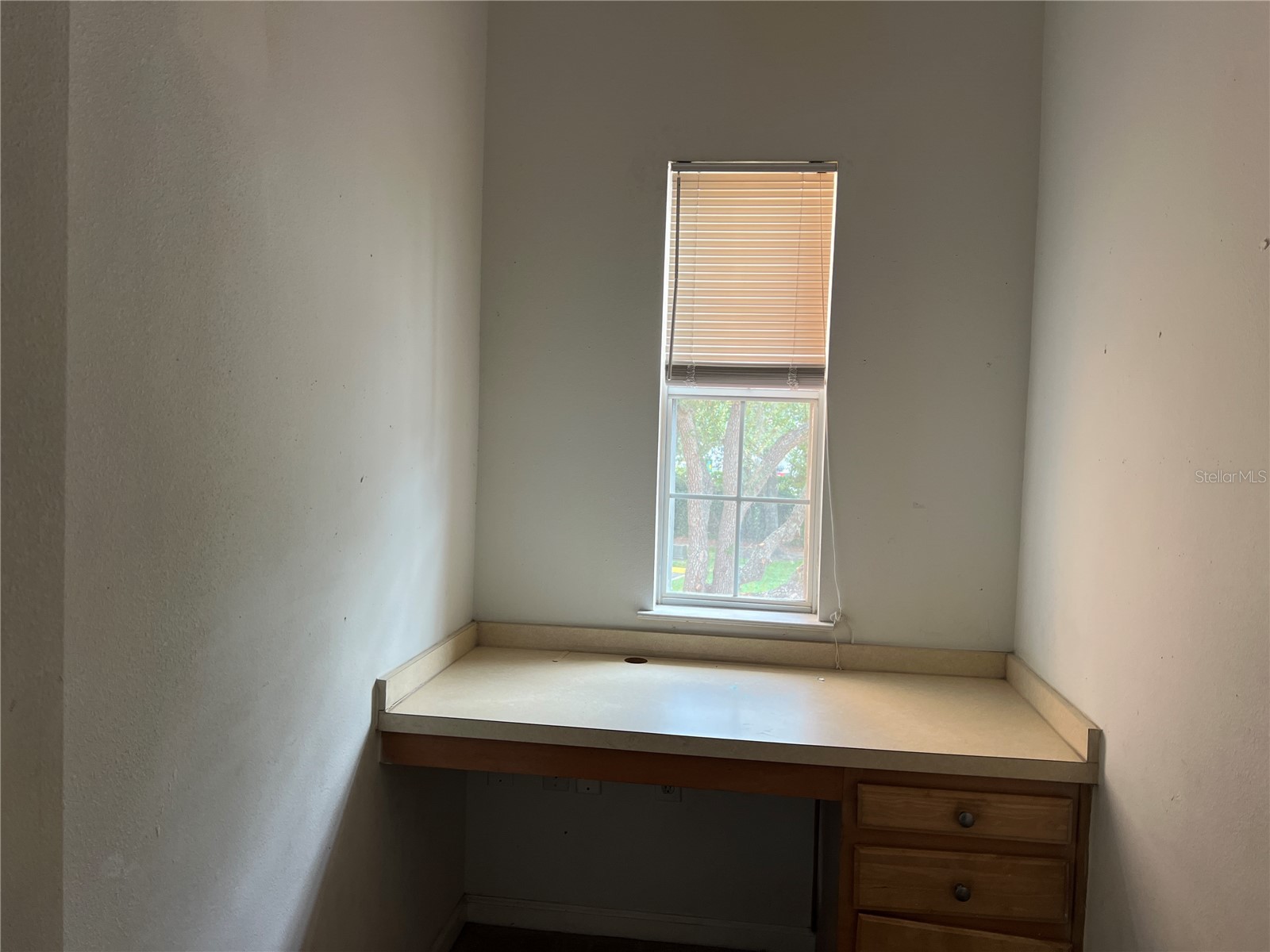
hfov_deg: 67.3
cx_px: 635
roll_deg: -2.0
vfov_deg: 53.1
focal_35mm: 26
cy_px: 476
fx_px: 954
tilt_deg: -2.4
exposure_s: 1/121
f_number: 1.5
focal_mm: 5.7
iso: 100
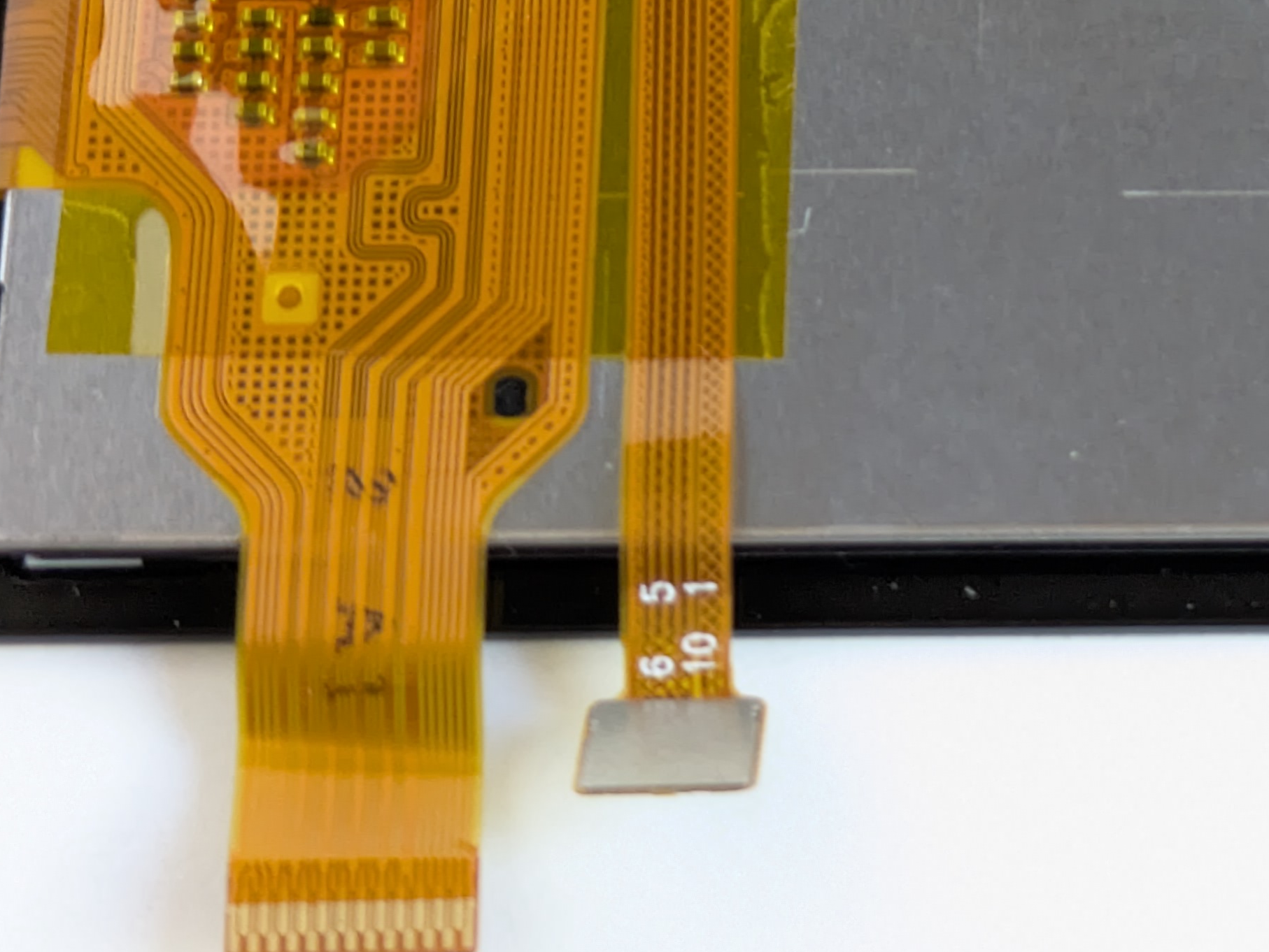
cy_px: -13
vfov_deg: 11.3
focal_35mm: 130
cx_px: 1251
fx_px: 4768
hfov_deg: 14.9
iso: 515
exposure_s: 1/50
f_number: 1.89
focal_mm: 5.43
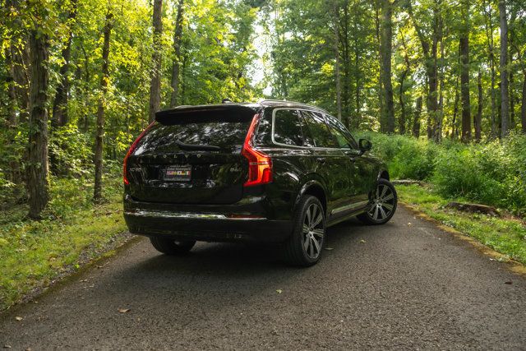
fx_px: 497
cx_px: 263
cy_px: 176
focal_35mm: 34
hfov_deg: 55.8
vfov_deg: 38.9
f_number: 4.5
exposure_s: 1/400
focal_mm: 34
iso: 640
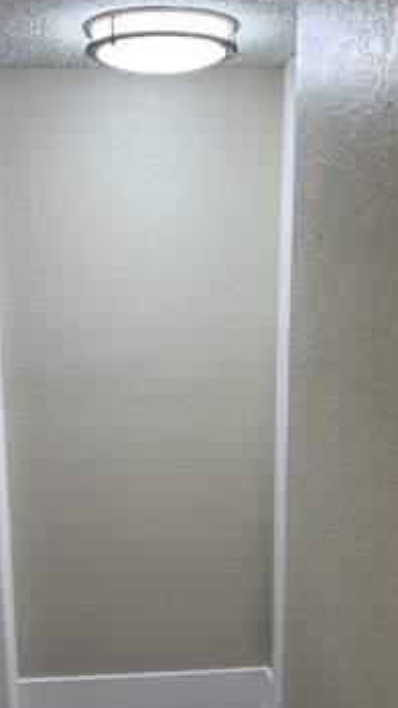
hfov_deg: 30.3
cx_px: 160
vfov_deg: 51.6
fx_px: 733
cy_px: 353
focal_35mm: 39
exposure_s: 1/120
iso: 50
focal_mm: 5.7
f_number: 1.5
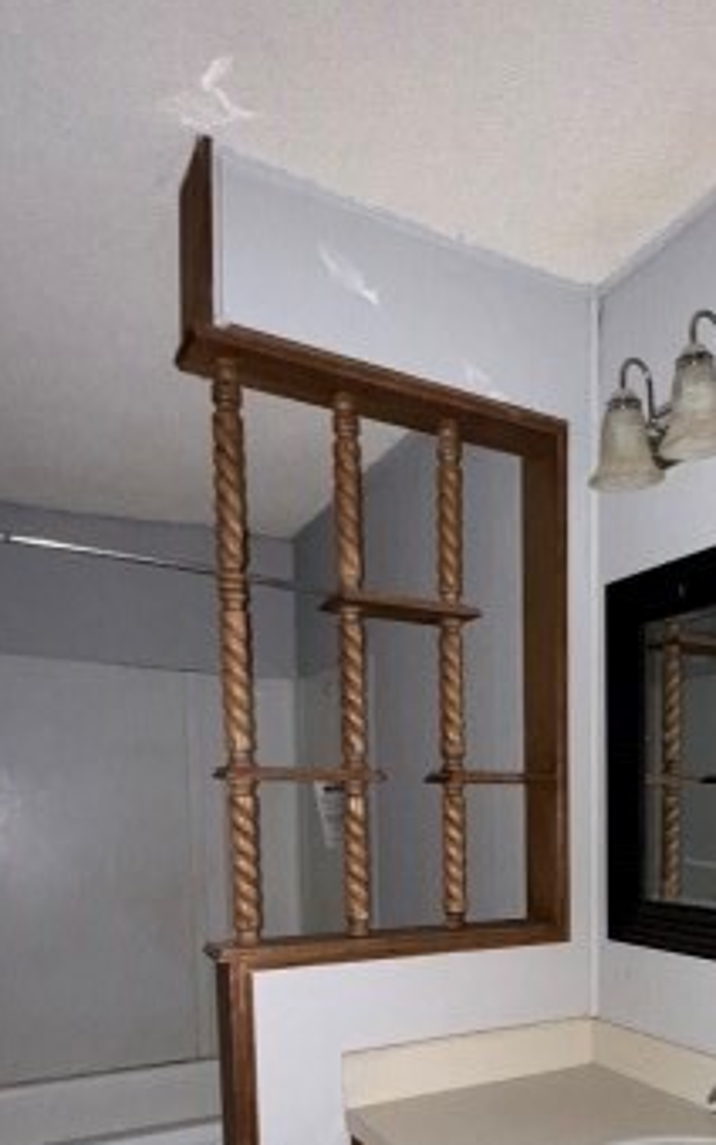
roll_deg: -1.1
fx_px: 874
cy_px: 898
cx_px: 557
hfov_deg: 42.8
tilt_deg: -4.1
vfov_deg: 61.5
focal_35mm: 28
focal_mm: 2.22
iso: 200
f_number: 2.2
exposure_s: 1/19
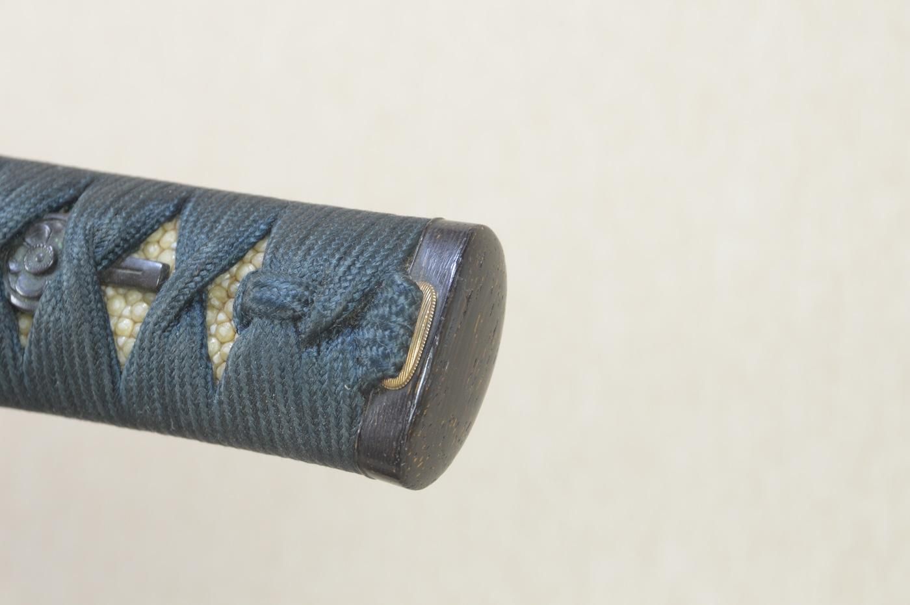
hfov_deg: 14.4
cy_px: 302
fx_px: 3599
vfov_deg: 9.6
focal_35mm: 142
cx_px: 455
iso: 400
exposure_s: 1/1.6
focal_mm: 95
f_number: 11
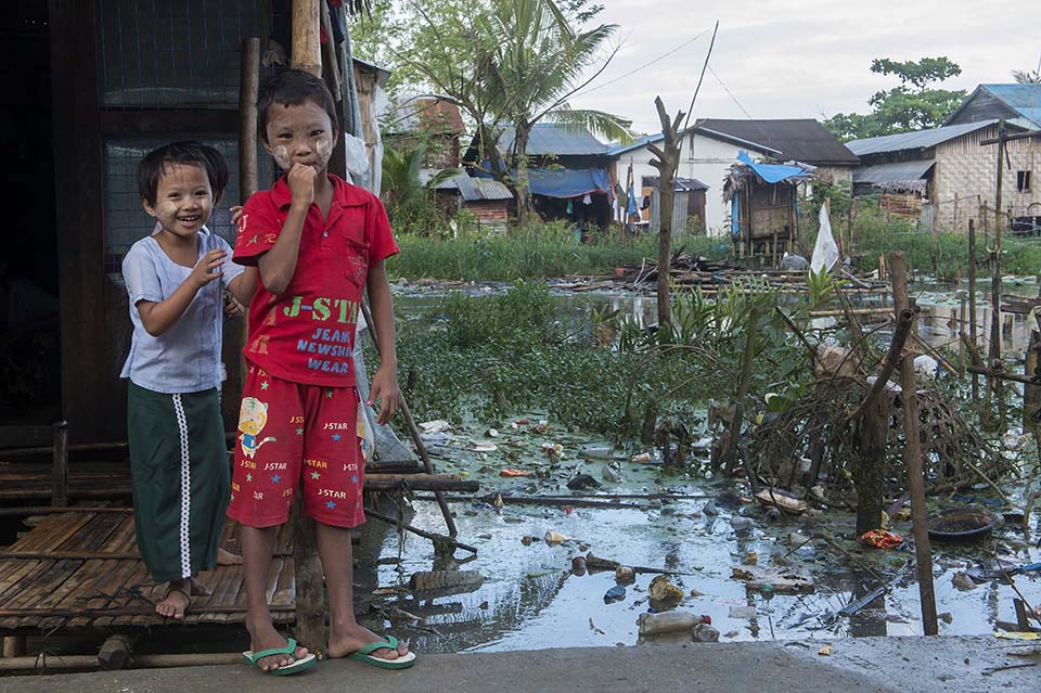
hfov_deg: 43.6
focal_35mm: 45
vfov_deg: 29.8
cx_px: 520
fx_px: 1301
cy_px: 346
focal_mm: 45
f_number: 14
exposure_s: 1/125
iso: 1600
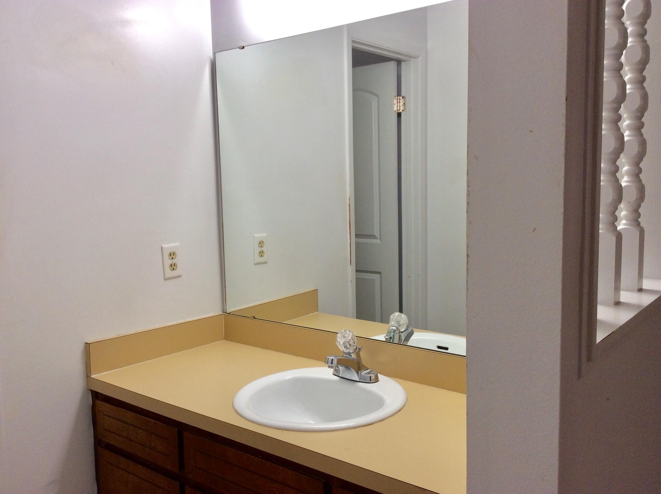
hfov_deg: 56.9
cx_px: 330
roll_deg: +1.2
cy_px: 247
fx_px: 610
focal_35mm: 32
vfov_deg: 44.1
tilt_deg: -8.3
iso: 32
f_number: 2.4
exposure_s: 1/60
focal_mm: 3.3
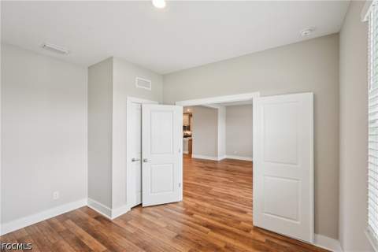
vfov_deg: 73.7
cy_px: 126
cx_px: 189
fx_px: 168
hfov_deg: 96.7
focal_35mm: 16
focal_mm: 16
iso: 400
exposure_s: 1/25
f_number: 8
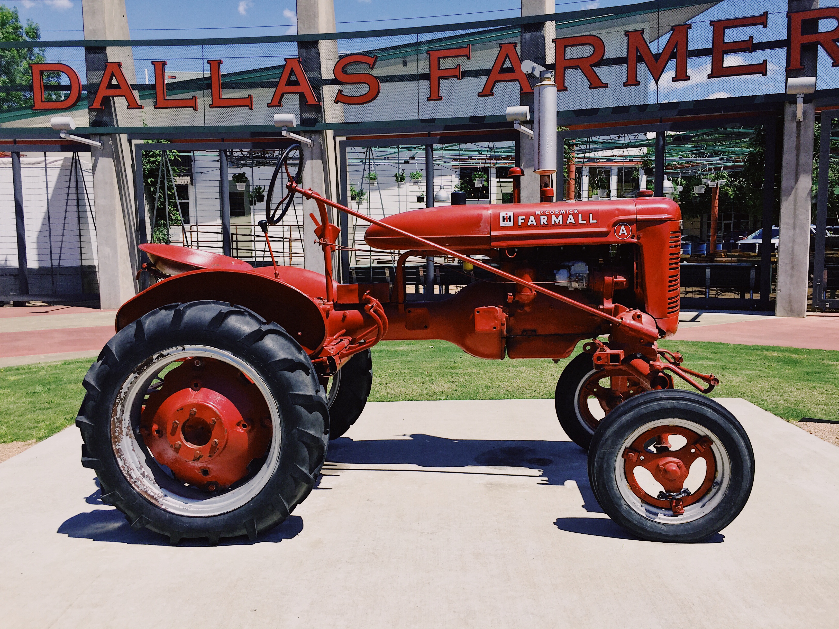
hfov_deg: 61.7
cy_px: 314
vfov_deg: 48.2
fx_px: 703
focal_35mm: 29
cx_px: 420
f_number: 2.2
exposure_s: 1/2639
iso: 32
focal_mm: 4.15
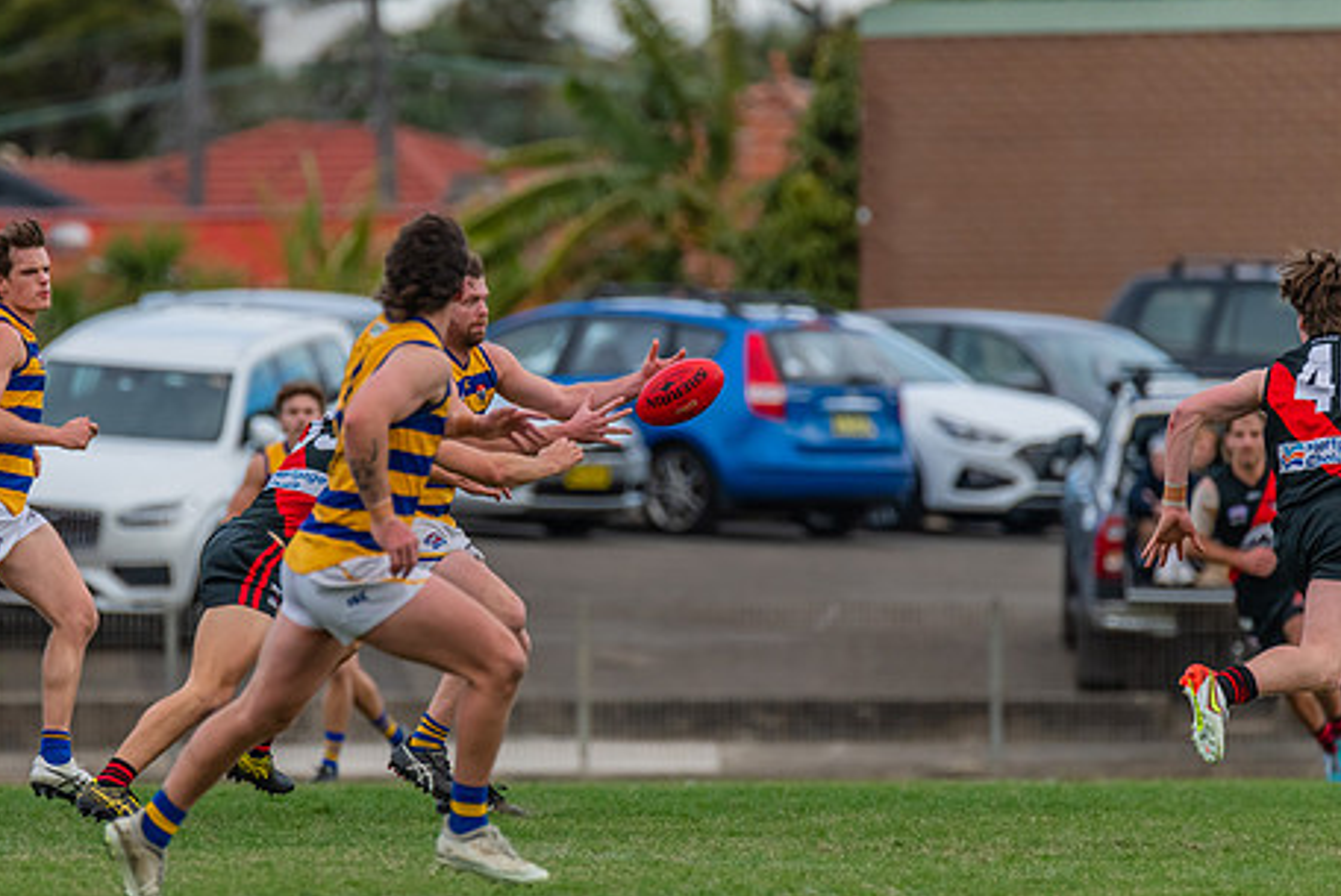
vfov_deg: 2.1
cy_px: 501
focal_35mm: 667
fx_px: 24869
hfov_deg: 3.1
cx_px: 522
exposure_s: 1/1600
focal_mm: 500
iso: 1250
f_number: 6.3
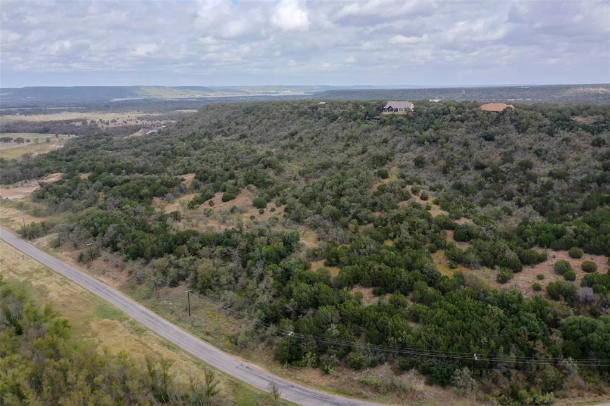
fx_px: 474
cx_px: 305
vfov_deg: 46.4
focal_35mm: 28
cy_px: 203
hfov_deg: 65.5
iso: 100
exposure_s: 1/200
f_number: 5
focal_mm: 10.26
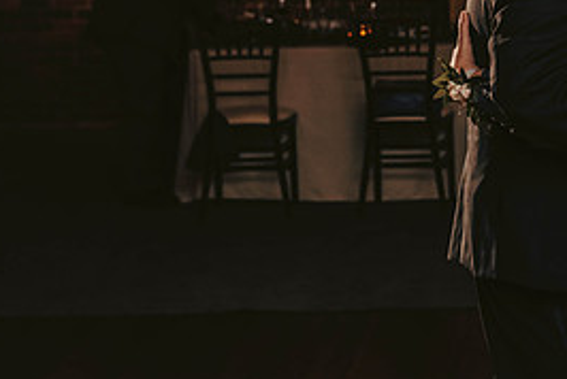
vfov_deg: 12.5
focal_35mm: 109
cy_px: 52
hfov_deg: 18.2
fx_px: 1719
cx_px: 588
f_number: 3.2
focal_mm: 50
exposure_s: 1/200
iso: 2000
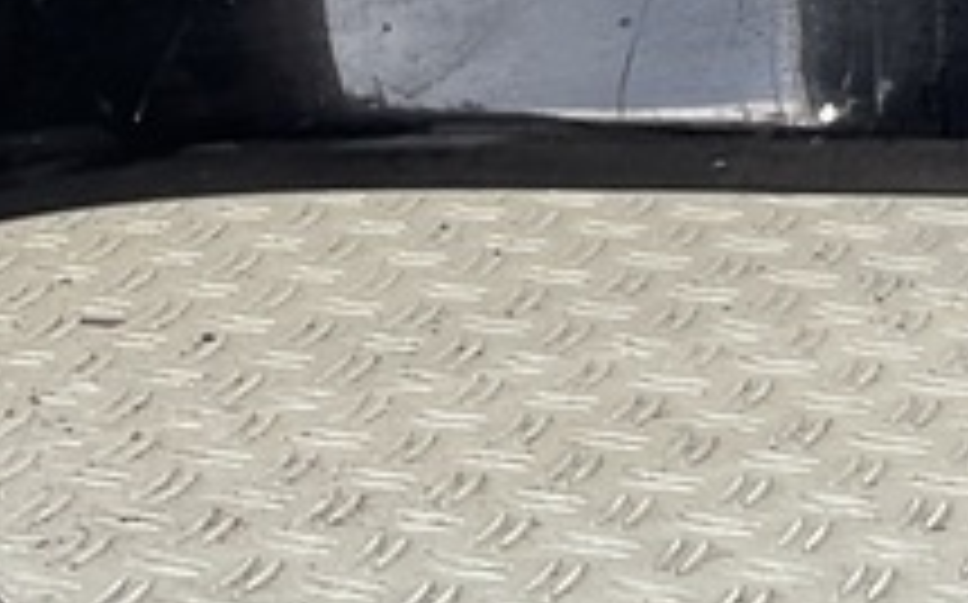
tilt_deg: -18.3
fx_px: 3796
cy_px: 81
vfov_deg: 9.1
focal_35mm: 144
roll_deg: -3.0
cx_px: 378
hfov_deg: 14.5
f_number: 1.8
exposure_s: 1/120
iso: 32
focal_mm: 3
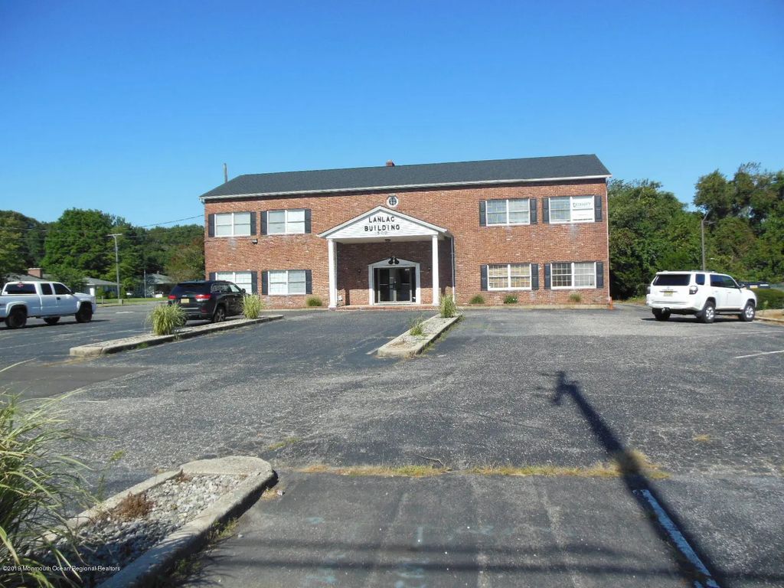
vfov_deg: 54.9
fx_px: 566
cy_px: 294
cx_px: 392
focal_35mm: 25
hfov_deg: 69.4
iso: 125
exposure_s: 1/1500
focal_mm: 4.5
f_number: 3.2
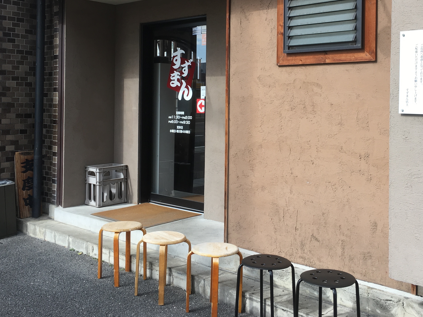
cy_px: 98
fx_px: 513
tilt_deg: +1.4
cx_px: 235
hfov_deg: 44.7
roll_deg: -1.0
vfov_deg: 33.9
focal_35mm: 42
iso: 25
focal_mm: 4.15
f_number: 2.2
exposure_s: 1/450
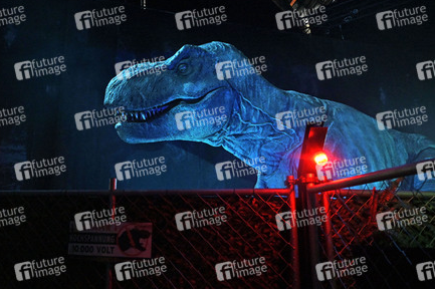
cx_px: 214
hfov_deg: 71.5
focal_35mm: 25
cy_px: 143
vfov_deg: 51.2
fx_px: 302
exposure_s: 1/30
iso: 5000
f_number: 4
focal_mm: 24
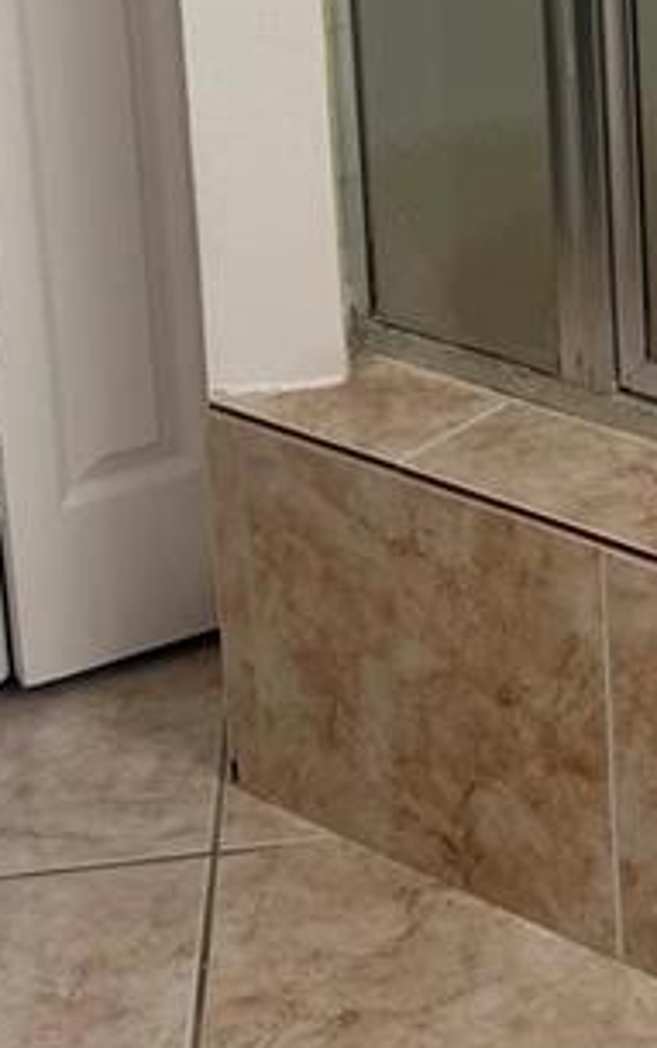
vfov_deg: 19.7
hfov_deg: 12.5
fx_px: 2861
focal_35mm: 100
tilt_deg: -16.1
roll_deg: -0.1
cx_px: 977
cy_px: -158
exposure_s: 1/120
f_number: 1.78
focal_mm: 6.76
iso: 80
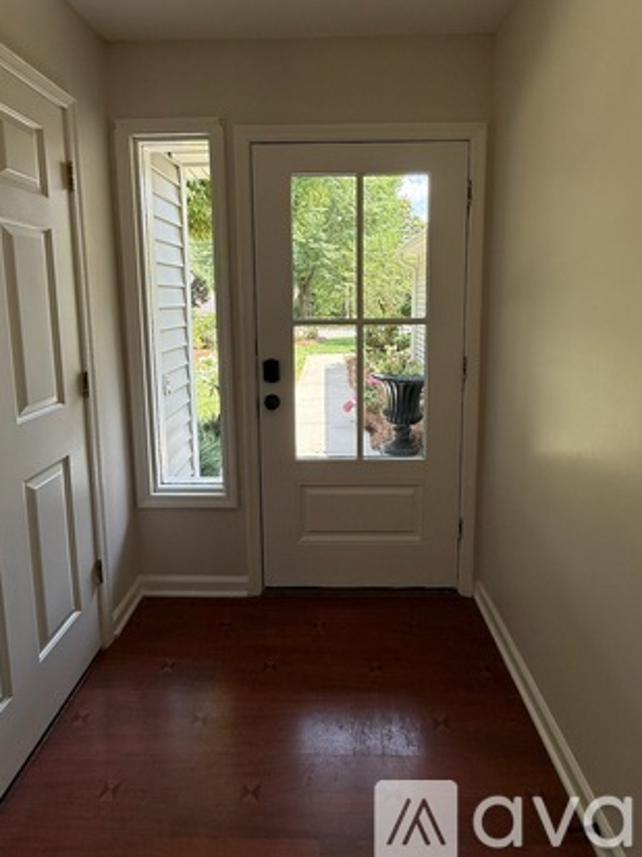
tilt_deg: -5.7
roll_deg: +0.0
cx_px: 321
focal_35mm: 17
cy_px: 343
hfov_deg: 74.7
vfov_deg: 89.9
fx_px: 420
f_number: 2.2
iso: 64
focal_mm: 2.22
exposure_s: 1/171
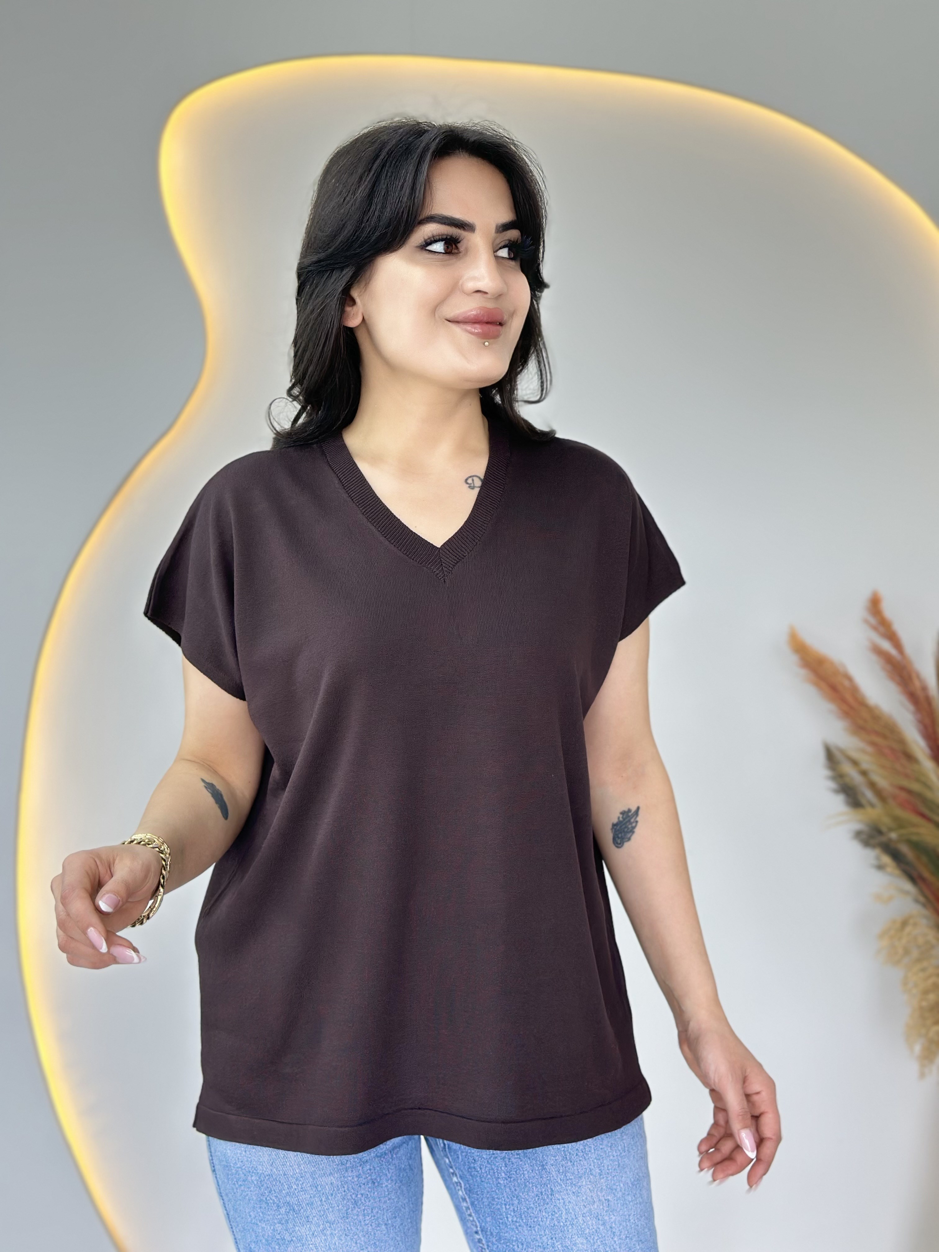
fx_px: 1736
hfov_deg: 30.3
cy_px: 626
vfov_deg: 39.7
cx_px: 470
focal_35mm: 48
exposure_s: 1/100
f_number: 1.78
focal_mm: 6.86
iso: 64
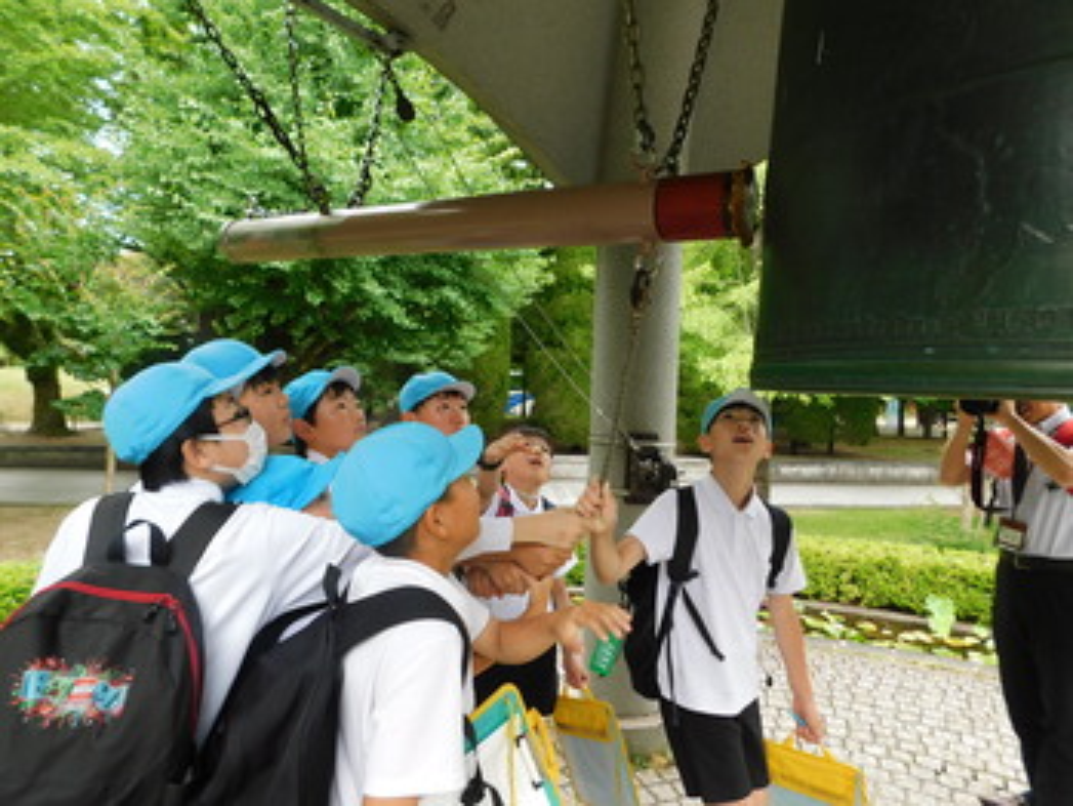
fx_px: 713
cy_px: 403
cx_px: 536
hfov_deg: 73.9
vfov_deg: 58.9
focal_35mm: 23
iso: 125
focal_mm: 4
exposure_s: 1/160
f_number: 3
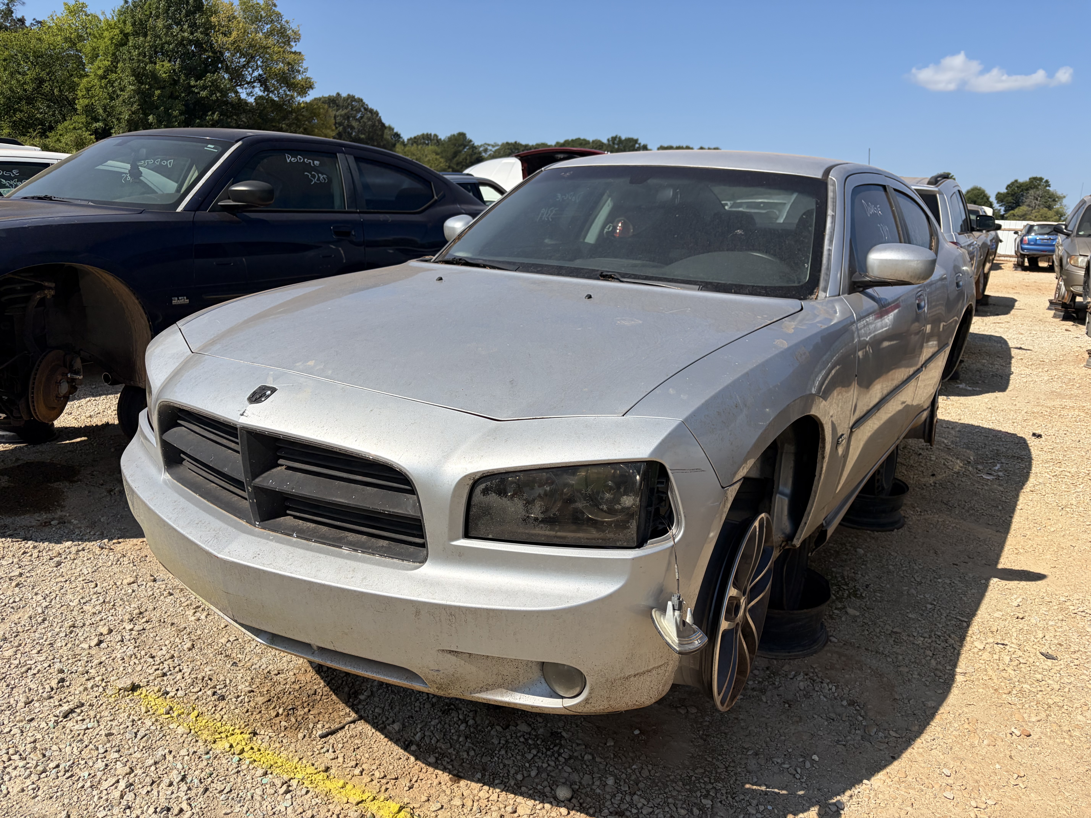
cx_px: 546
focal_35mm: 26
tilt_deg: -11.2
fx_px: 819
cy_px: 409
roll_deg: -3.8
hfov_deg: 67.3
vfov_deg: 53.1
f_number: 1.6
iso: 64
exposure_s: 1/6993
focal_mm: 5.96
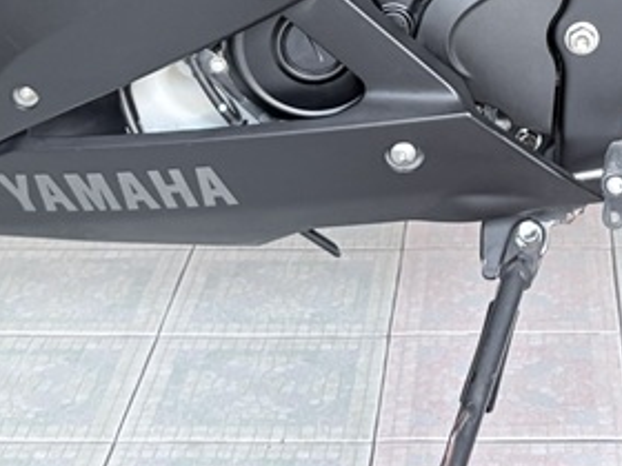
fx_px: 2138
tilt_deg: -5.6
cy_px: -326
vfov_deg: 11.7
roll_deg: +0.6
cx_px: 511
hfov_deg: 16.4
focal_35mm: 119
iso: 125
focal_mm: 5.96
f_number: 1.6
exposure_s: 1/83
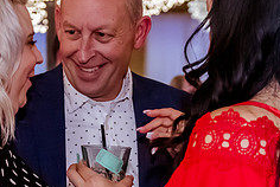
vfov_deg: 9.9
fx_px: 1082
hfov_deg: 14.7
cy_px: 169
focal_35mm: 139
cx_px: 84
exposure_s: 1/100
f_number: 2.8
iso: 5000
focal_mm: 32
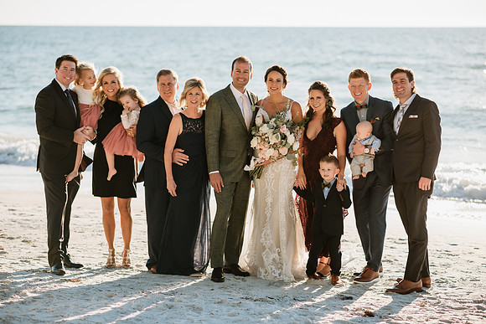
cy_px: 162
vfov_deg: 16.1
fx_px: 1148
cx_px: 243
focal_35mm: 85
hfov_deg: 23.9
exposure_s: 1/1000
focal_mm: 85
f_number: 2.8
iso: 100
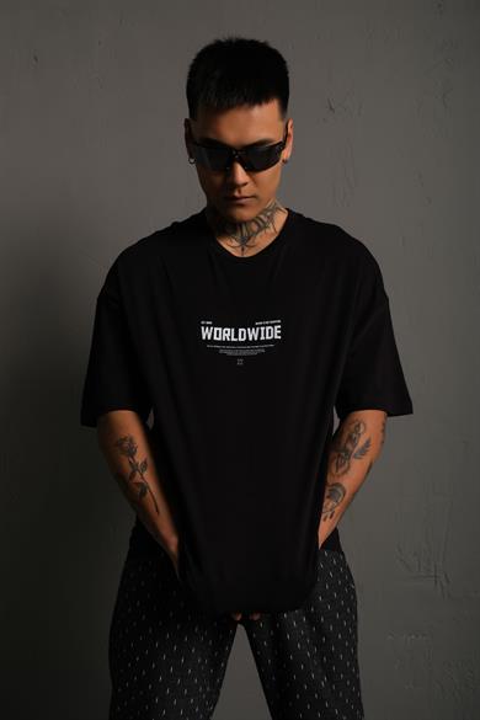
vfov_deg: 54.4
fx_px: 700
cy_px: 360
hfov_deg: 37.9
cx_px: 240
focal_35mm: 35
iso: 160
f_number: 5
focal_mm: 23.3
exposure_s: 1/160
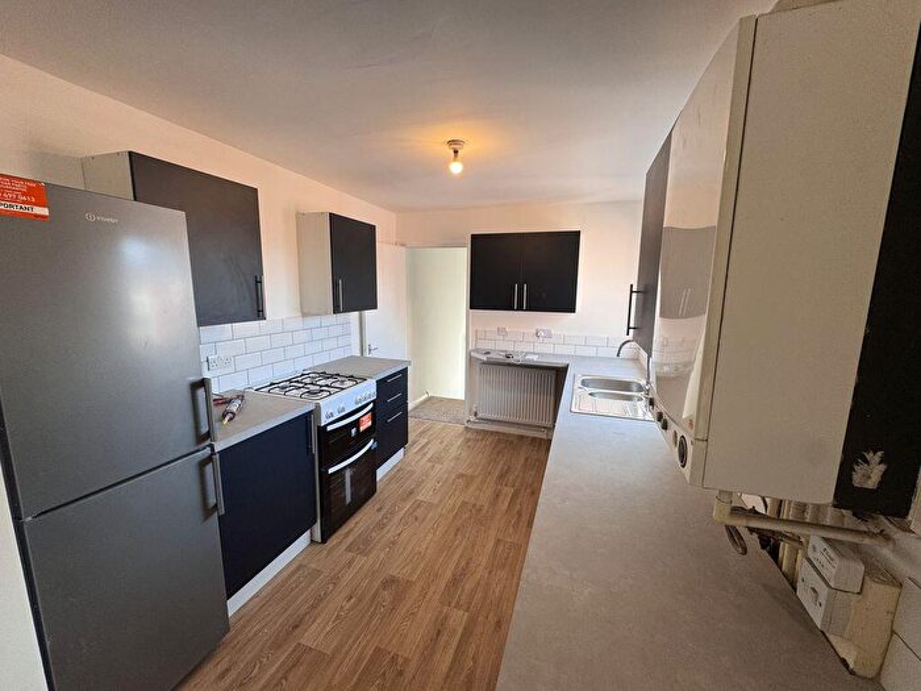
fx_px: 372
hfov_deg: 102.1
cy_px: 346
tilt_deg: -9.8
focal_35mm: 14
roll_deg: -0.3
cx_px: 460
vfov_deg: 85.7
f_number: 2.2
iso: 80
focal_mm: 2.22
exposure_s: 1/100
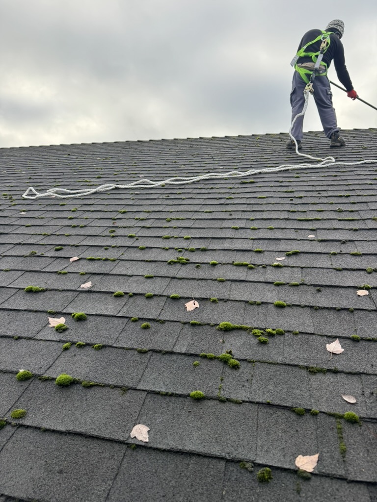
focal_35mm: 24
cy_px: 251
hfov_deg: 56.8
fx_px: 349
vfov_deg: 71.6
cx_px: 188
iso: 80
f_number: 1.78
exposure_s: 1/506
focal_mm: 6.76
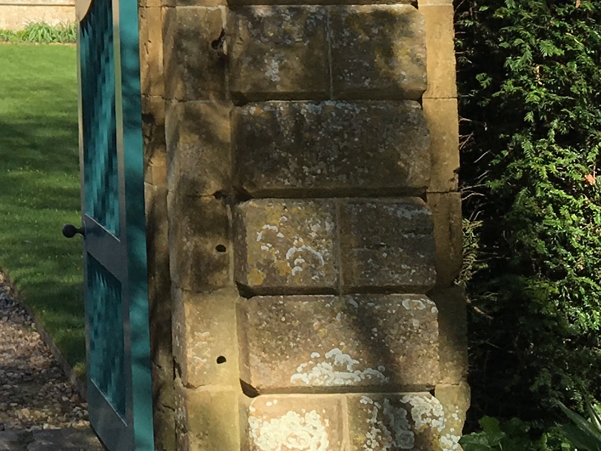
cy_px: -169
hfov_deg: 15.7
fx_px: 2048
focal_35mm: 118
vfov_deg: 12.1
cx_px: -217
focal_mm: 4.15
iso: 25
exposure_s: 1/1040
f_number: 2.2
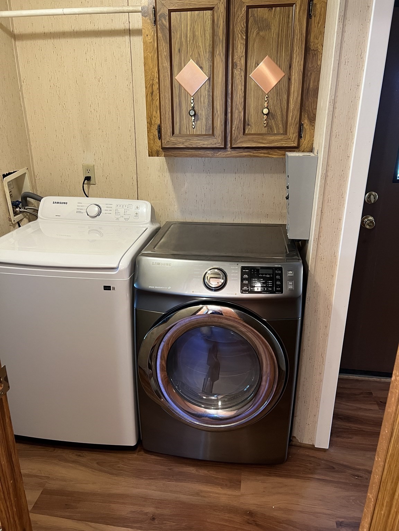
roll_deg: +1.9
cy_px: 266
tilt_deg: -21.0
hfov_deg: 53.1
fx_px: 400
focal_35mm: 26
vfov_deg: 67.3
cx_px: 200
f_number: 1.5
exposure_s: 1/60
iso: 320
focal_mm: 5.7
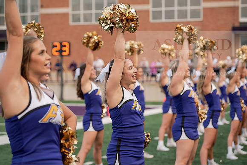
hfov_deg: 22.1
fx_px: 631
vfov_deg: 14.9
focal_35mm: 92
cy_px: 82
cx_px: 124
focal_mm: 92
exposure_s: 1/1000
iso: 1250
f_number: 3.5
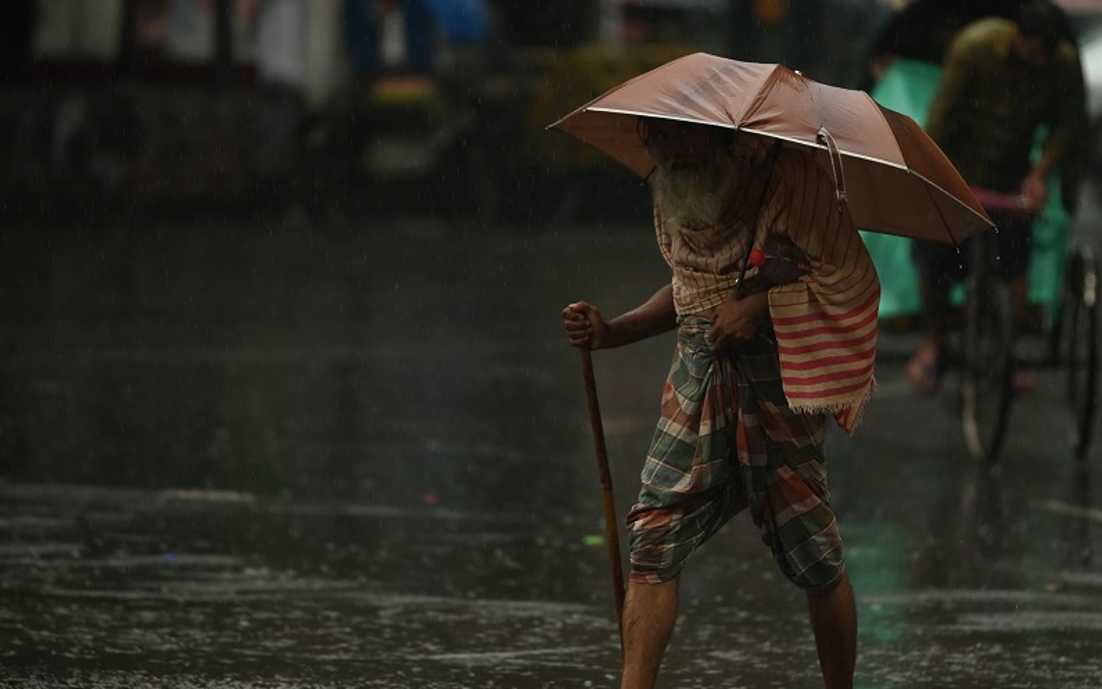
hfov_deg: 8.4
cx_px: 627
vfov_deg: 5.2
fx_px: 7539
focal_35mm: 251
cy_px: 383
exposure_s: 1/500
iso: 640
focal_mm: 200
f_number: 2.8
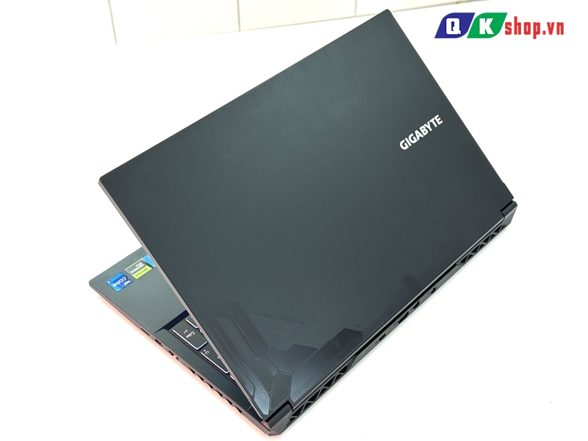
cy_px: 220
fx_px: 815
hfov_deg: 39.7
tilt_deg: -43.5
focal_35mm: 48
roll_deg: +1.6
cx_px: 294
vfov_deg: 30.3
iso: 50
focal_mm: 6.76
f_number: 1.78
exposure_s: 1/121
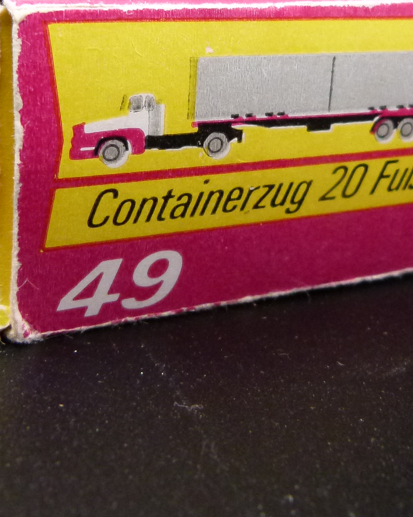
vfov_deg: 32.0
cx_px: 228
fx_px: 886
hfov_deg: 26.2
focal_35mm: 58
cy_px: 138
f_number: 2.8
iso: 320
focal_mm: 4.5
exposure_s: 1/60
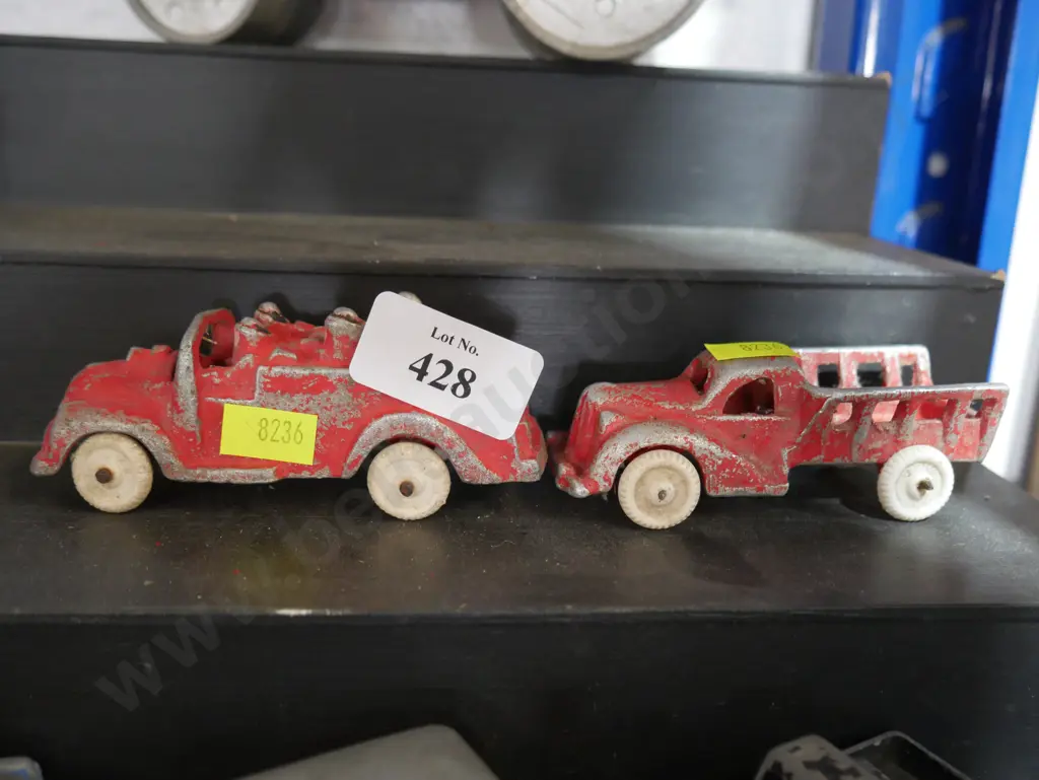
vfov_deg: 44.2
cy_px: 390
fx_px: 961
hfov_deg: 56.8
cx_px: 520
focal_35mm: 32
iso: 2000
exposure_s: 1/60
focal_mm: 16
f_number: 3.6
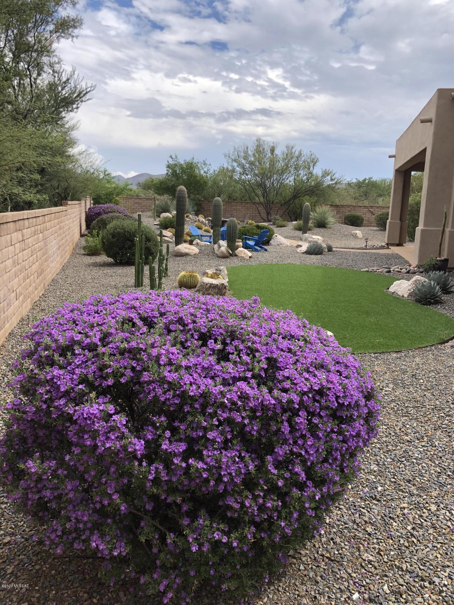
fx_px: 490
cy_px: 302
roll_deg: -2.0
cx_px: 227
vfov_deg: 63.4
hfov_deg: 49.7
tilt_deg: -10.3
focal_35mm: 28
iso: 20
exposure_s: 1/1333
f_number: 1.8
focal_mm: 4
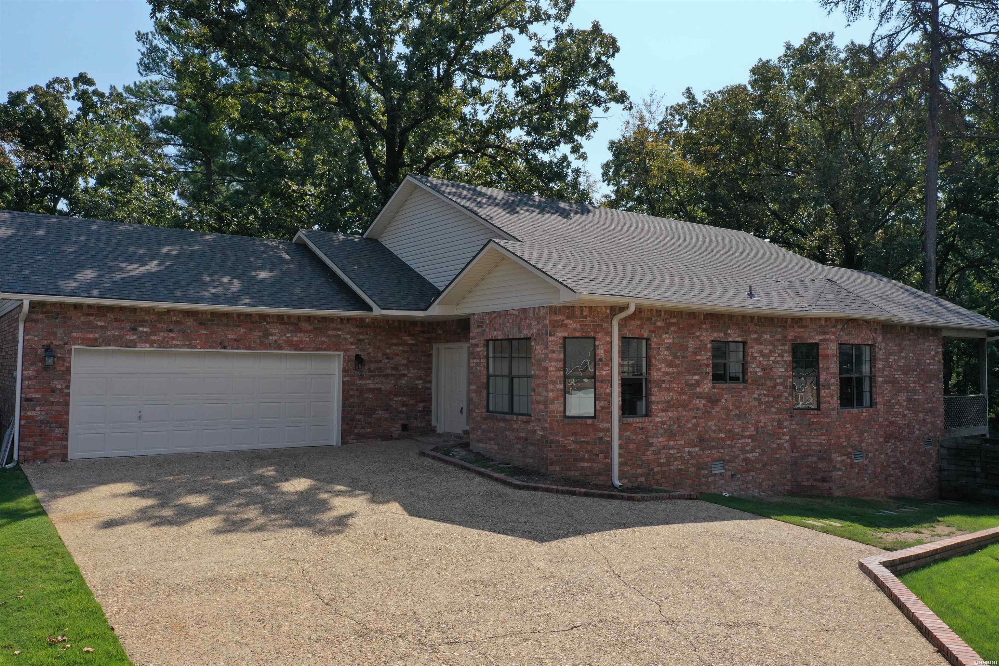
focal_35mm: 28
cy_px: 333
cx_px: 500
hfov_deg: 65.5
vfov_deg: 46.4
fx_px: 777
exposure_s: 1/500
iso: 100
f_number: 6.3
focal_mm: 10.26
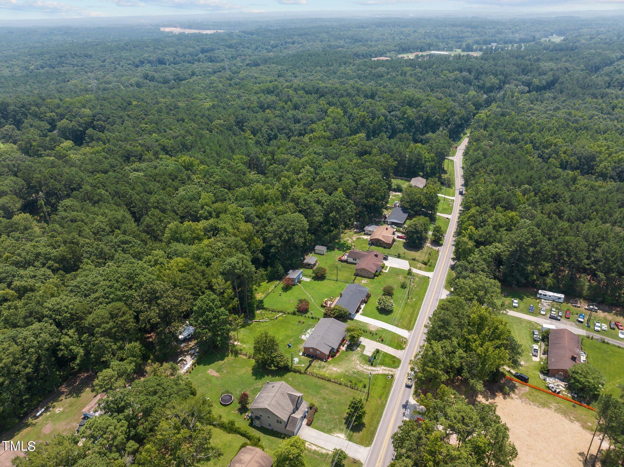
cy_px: 234
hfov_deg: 71.6
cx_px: 312
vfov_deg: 56.8
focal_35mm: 24
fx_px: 432
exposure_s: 1/200
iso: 110
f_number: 2.8
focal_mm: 12.29
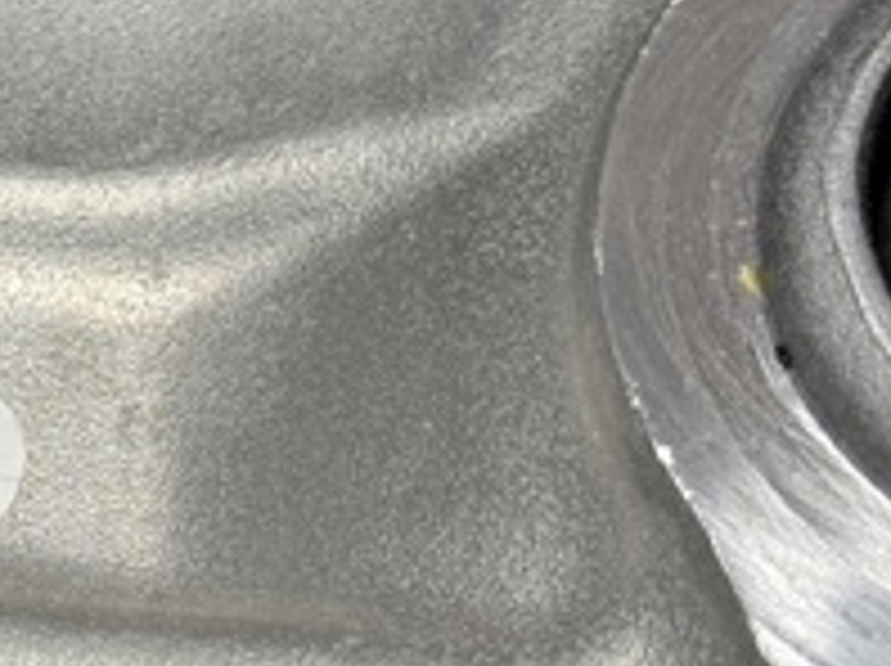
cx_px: -266
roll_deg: +4.9
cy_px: 488
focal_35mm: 155
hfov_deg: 12.4
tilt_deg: -43.9
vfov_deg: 9.5
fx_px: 3985
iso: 100
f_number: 1.78
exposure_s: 1/74
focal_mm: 6.76
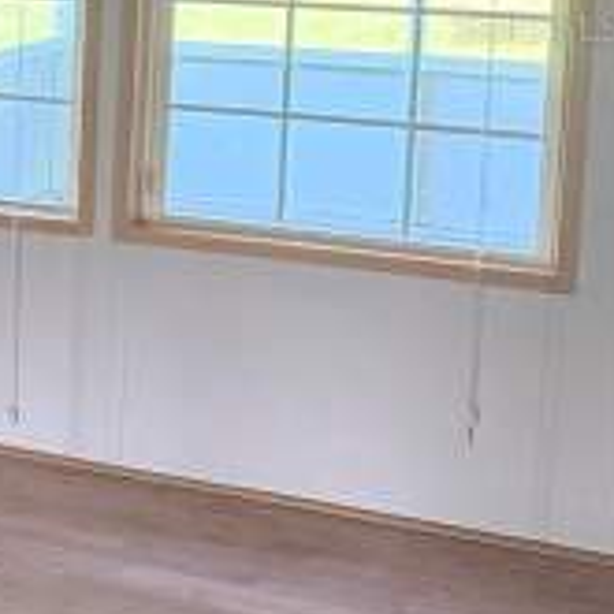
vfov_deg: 16.6
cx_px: -860
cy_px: 26
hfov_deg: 12.9
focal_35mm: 103
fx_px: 2067
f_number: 1.78
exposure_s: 1/60
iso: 800
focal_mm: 6.76
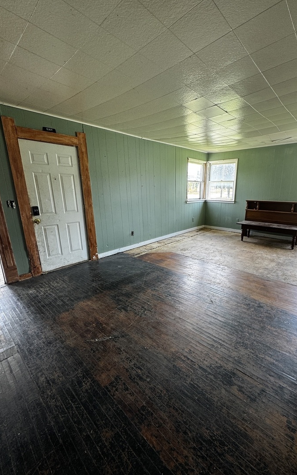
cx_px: 171
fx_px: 194
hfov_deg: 74.3
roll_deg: +0.7
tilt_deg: -14.6
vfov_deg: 101.4
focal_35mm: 15
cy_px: 238
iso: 80
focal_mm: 2.22
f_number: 2.2
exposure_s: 1/99
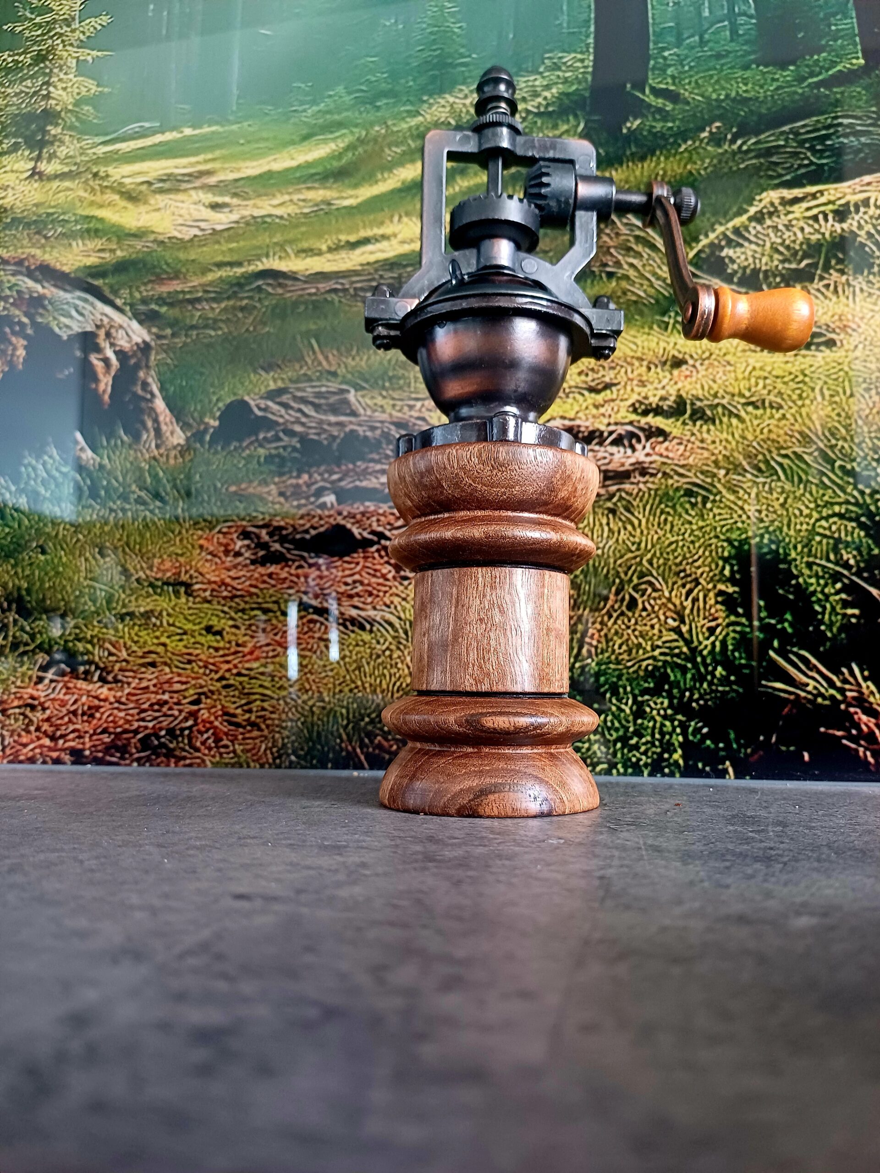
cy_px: 586
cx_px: 440
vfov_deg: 69.4
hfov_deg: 54.9
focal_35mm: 25
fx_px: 847
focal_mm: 4.65
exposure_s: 1/33.4
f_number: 1.8
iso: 400
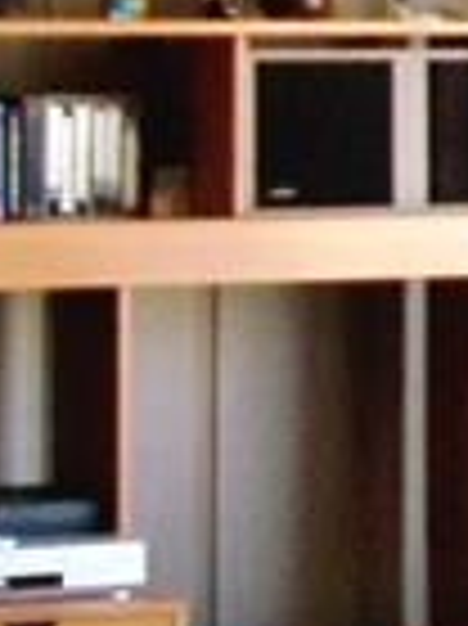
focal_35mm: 243
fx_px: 4387
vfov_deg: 8.2
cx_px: 1107
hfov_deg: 5.9
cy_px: 261
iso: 64
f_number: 2.8
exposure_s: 1/30
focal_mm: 5.85
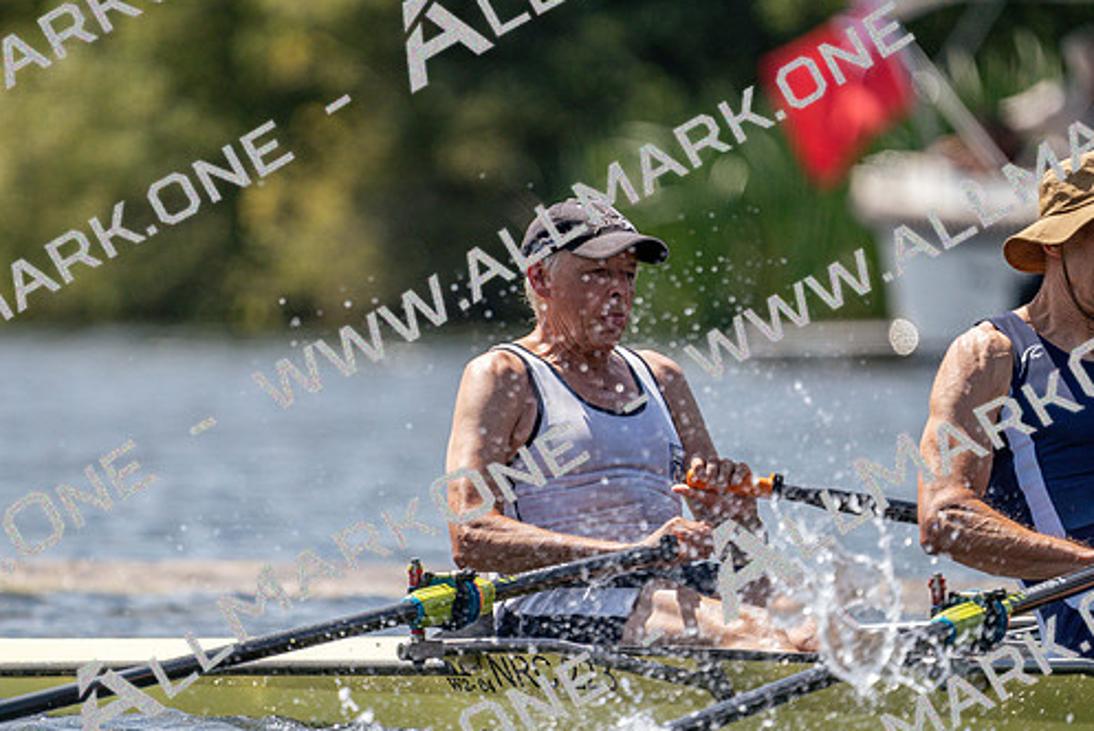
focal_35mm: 700
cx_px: 524
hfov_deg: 2.9
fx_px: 21284
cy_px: 415
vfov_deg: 2.0
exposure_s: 1/2000
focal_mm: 600
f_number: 6.3
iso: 320
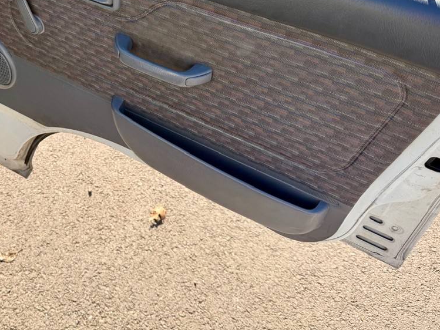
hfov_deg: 44.0
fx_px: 521
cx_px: 102
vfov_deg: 34.1
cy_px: 67
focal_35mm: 41
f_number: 1.78
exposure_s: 1/831
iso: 80
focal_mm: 6.76
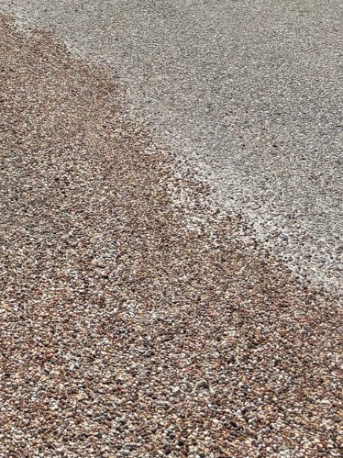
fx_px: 1057
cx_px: -170
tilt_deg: -9.8
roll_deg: +0.4
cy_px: -99
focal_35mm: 80
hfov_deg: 16.8
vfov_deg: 22.4
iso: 50
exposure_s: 1/5618
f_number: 1.6
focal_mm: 5.96
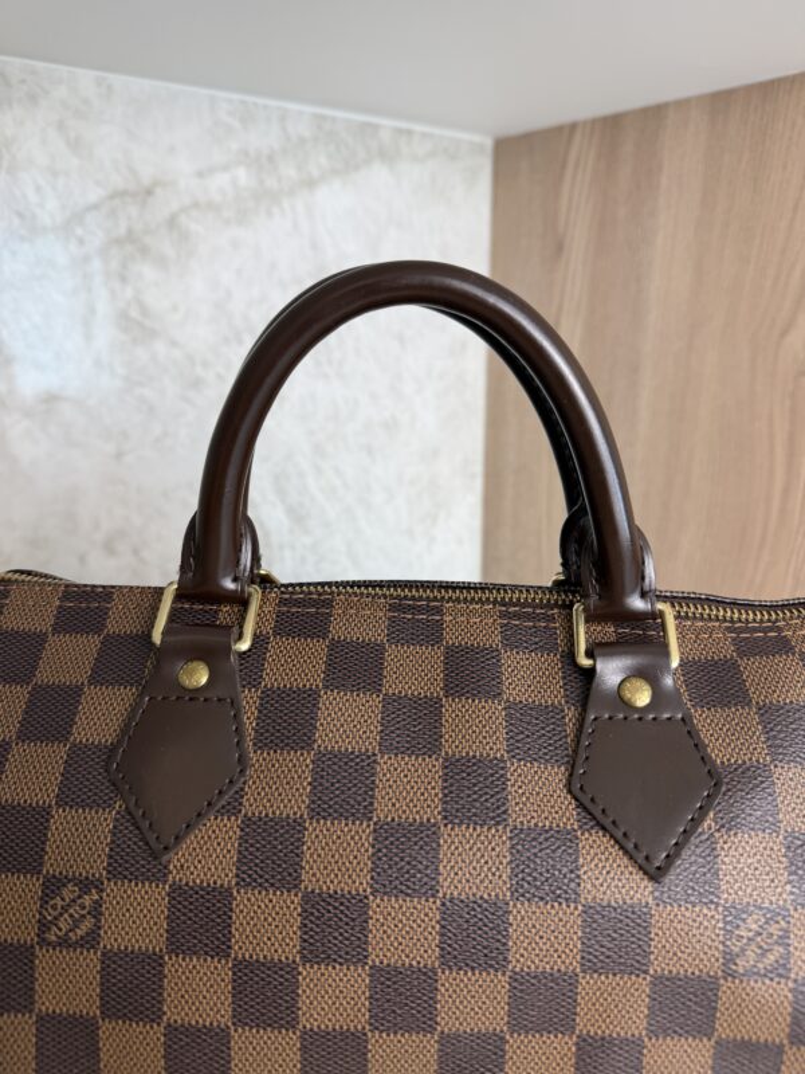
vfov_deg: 71.6
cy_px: 537
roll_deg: -0.3
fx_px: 744
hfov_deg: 56.8
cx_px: 402
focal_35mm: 24
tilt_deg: -16.8
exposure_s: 1/120
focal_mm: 6.76
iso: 80
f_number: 1.78
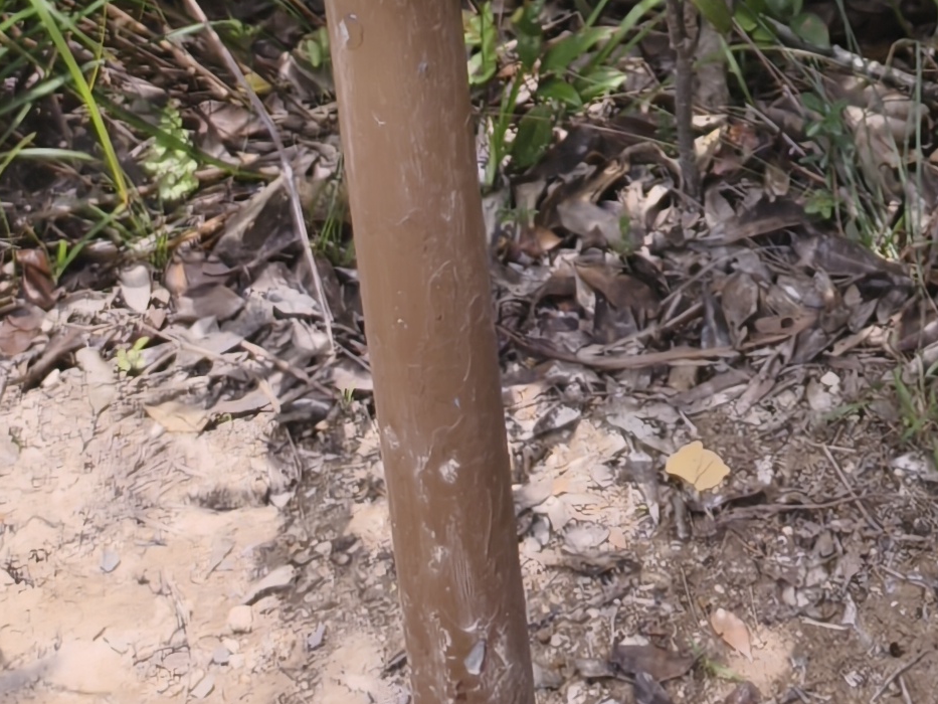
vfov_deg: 13.1
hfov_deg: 19.0
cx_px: 911
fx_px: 2737
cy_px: -603
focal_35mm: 101
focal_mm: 5.6
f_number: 1.57
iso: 72
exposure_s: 1/1927
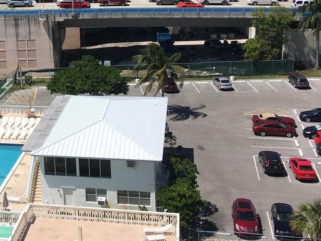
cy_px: 16
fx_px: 631
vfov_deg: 21.1
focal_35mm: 68
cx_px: 21
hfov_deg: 27.3
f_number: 2.2
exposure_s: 1/2262
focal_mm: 4.15
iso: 25
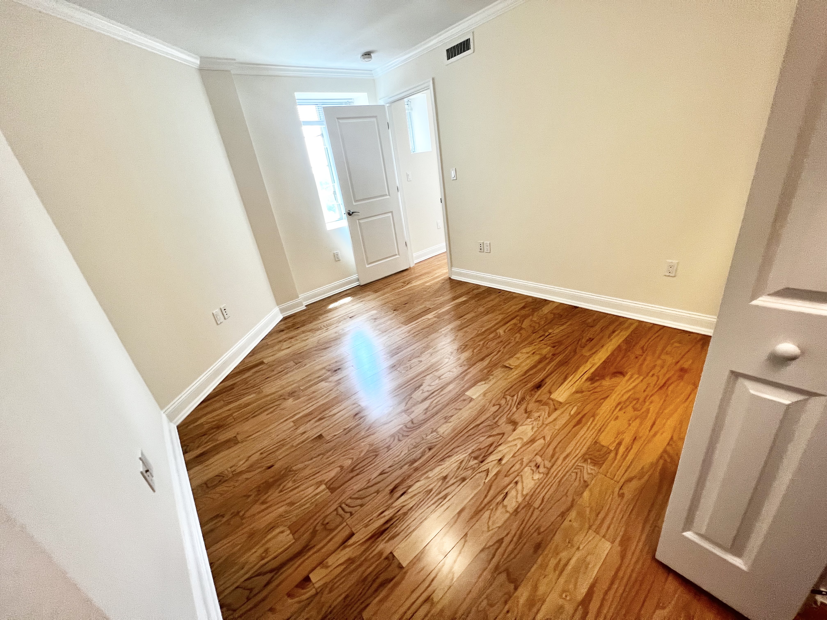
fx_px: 311
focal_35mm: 13
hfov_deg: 106.2
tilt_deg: -24.0
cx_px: 414
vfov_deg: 89.9
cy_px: 310
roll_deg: +8.6
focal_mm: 1.57
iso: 160
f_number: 1.8
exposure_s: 1/120
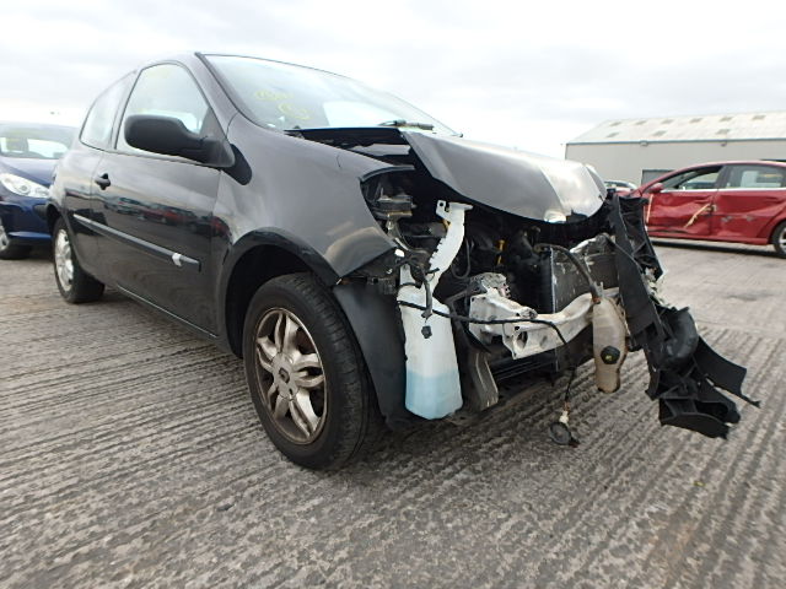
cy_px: 294
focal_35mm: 21
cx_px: 393
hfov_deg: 79.0
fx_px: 477
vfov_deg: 63.4
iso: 125
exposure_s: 1/125
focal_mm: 3.7
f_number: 3.5
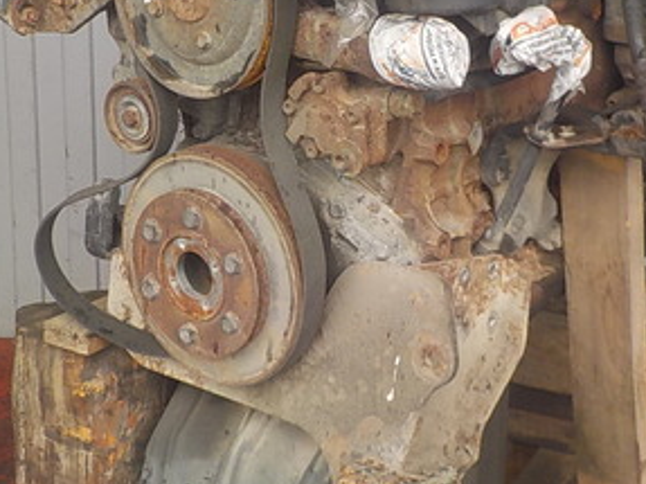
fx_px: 1250
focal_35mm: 67
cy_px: 131
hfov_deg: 29.0
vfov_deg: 21.8
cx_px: 331
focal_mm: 4.1
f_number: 3.3
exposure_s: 1/30
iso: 140
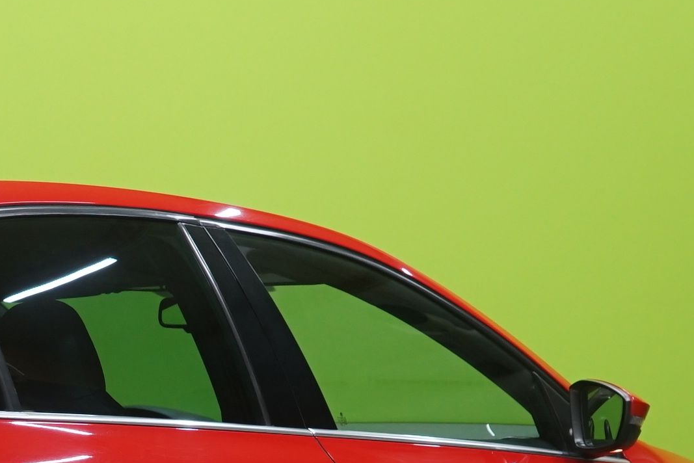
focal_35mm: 118
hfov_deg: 16.6
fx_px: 2275
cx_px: -148
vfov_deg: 11.4
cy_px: 532
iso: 800
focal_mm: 32
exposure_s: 1/25
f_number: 5.6
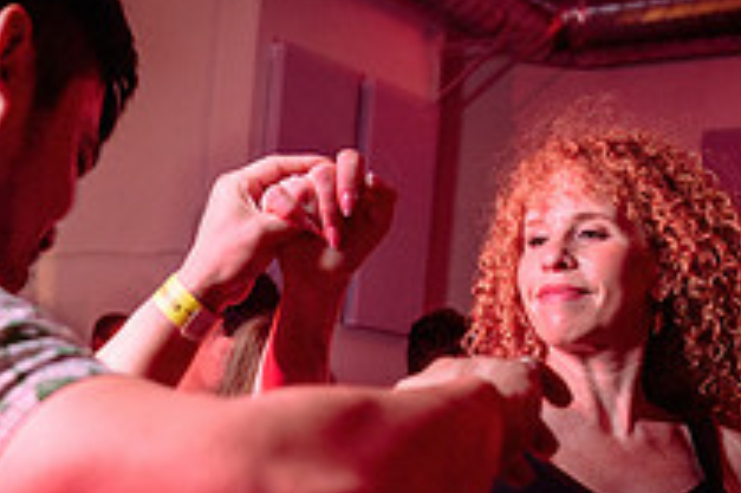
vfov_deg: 17.7
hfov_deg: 26.4
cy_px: 425
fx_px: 1563
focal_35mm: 76
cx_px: 217
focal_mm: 24
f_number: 3.5
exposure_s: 1/30
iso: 800
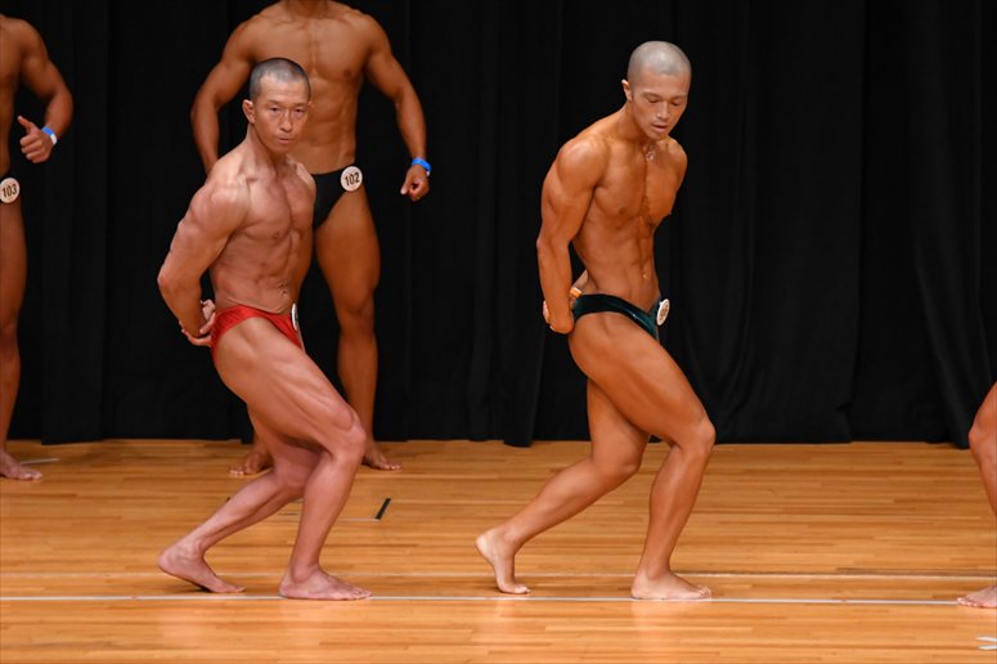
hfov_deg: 6.9
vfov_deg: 4.6
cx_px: 498
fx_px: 8304
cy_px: 332
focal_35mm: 300
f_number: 5.6
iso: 3200
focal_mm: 200
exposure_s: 1/400
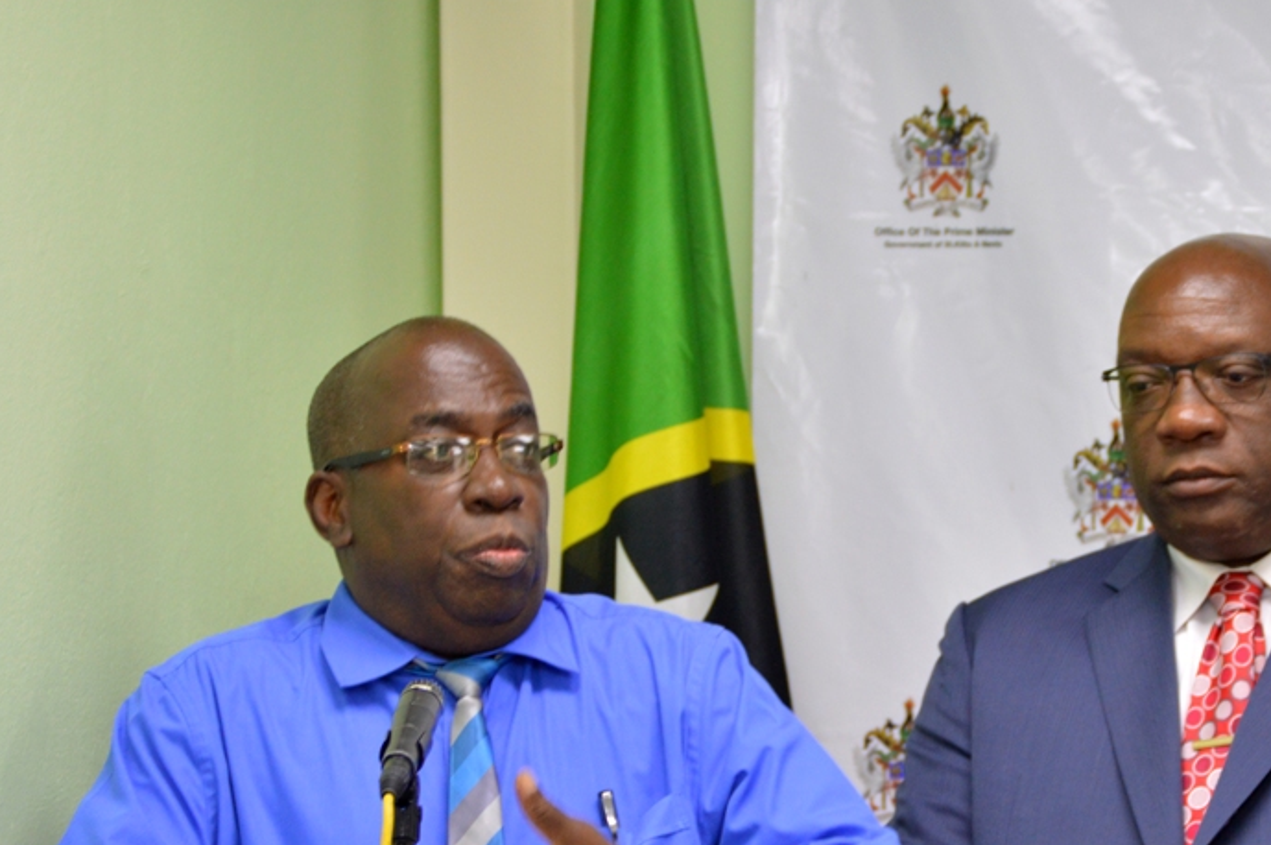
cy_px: 619
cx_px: 867
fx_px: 5502
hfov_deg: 13.2
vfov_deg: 8.8
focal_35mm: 156
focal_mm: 70
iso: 800
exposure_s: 1/60
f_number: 4.2
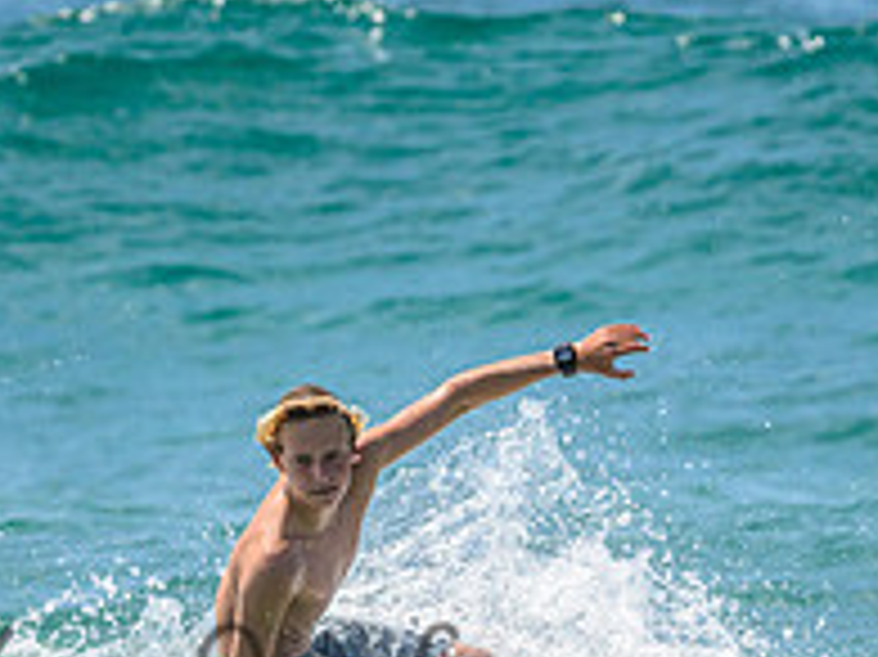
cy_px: 655
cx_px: 392
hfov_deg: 1.4
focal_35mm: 1461
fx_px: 37034
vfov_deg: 1.0
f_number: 10
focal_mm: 510
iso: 560
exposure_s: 1/1600
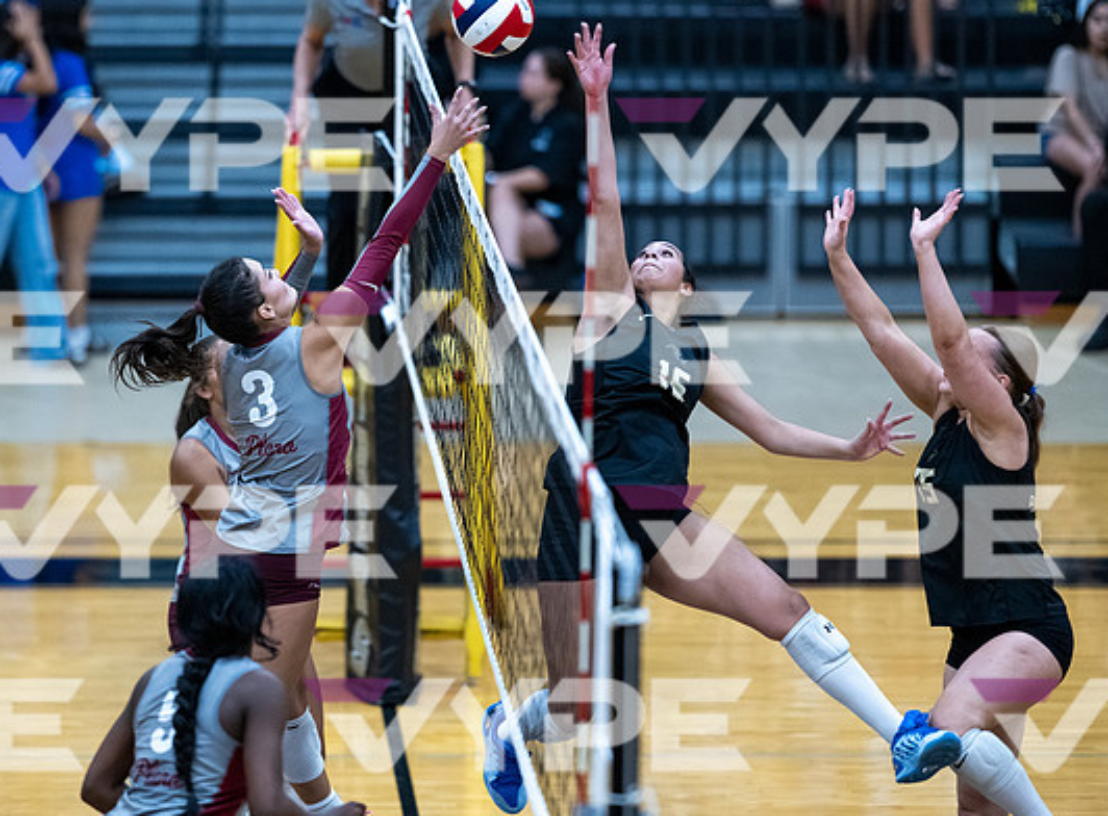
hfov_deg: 7.5
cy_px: 450
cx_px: 369
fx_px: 8461
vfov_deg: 5.5
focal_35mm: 266
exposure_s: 1/1600
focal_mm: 200
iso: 3200
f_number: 2
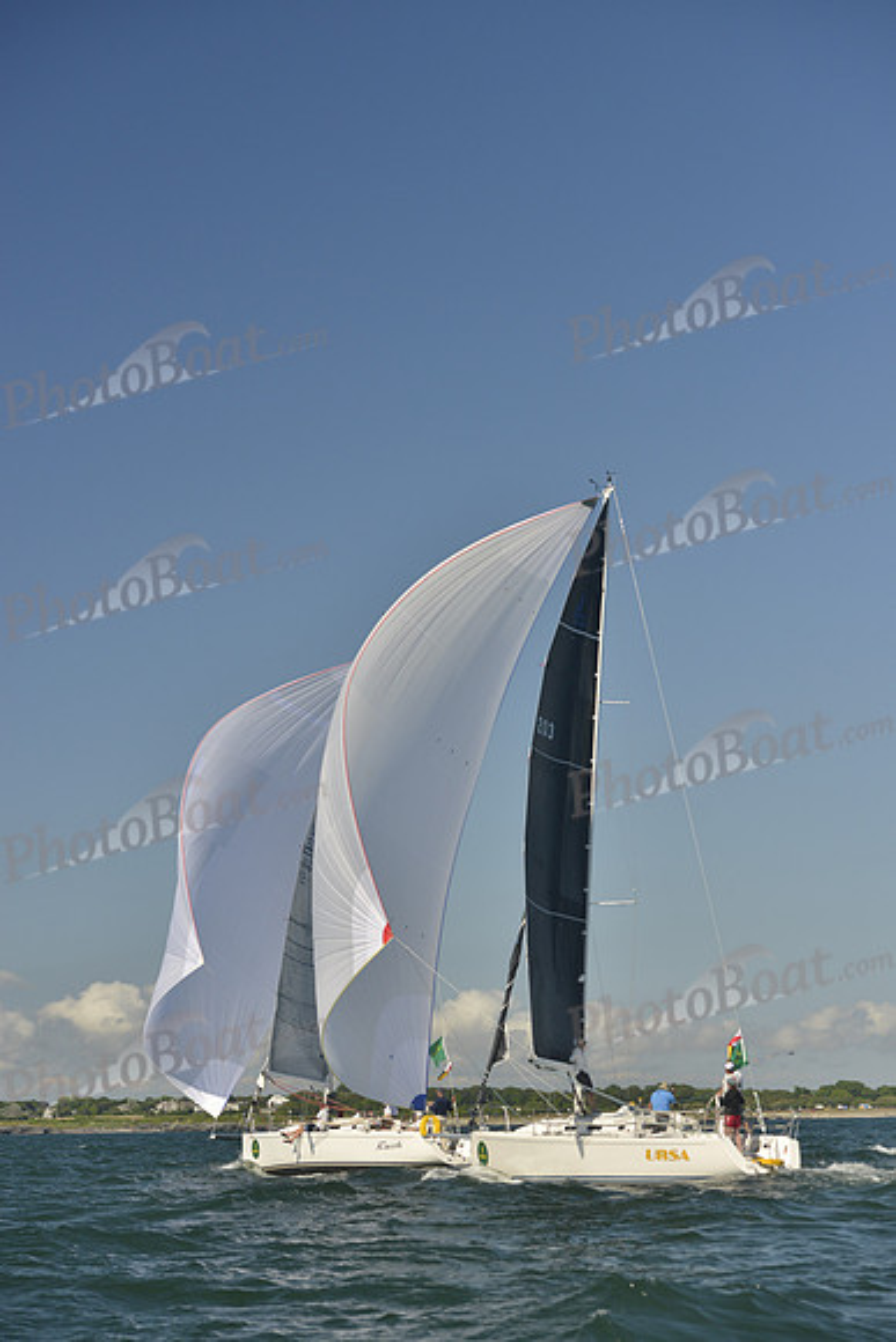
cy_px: 671
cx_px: 448
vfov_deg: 28.8
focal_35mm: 70
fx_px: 2612
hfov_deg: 19.5
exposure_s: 1/1250
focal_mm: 70
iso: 400
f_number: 6.3
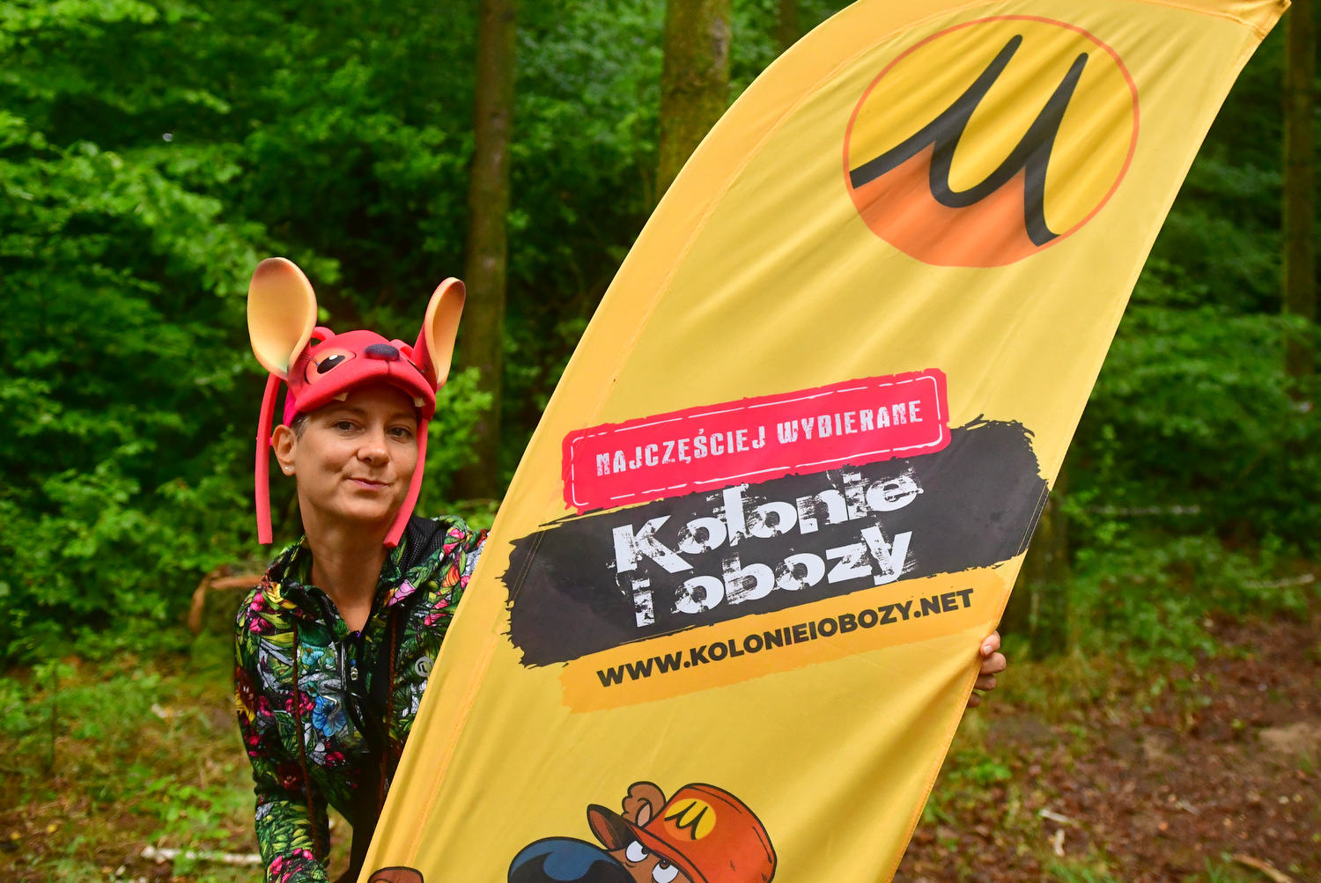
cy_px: 442
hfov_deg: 61.9
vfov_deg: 43.7
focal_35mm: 30
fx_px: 1102
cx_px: 660
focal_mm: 20
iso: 2500
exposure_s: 1/2500
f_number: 2
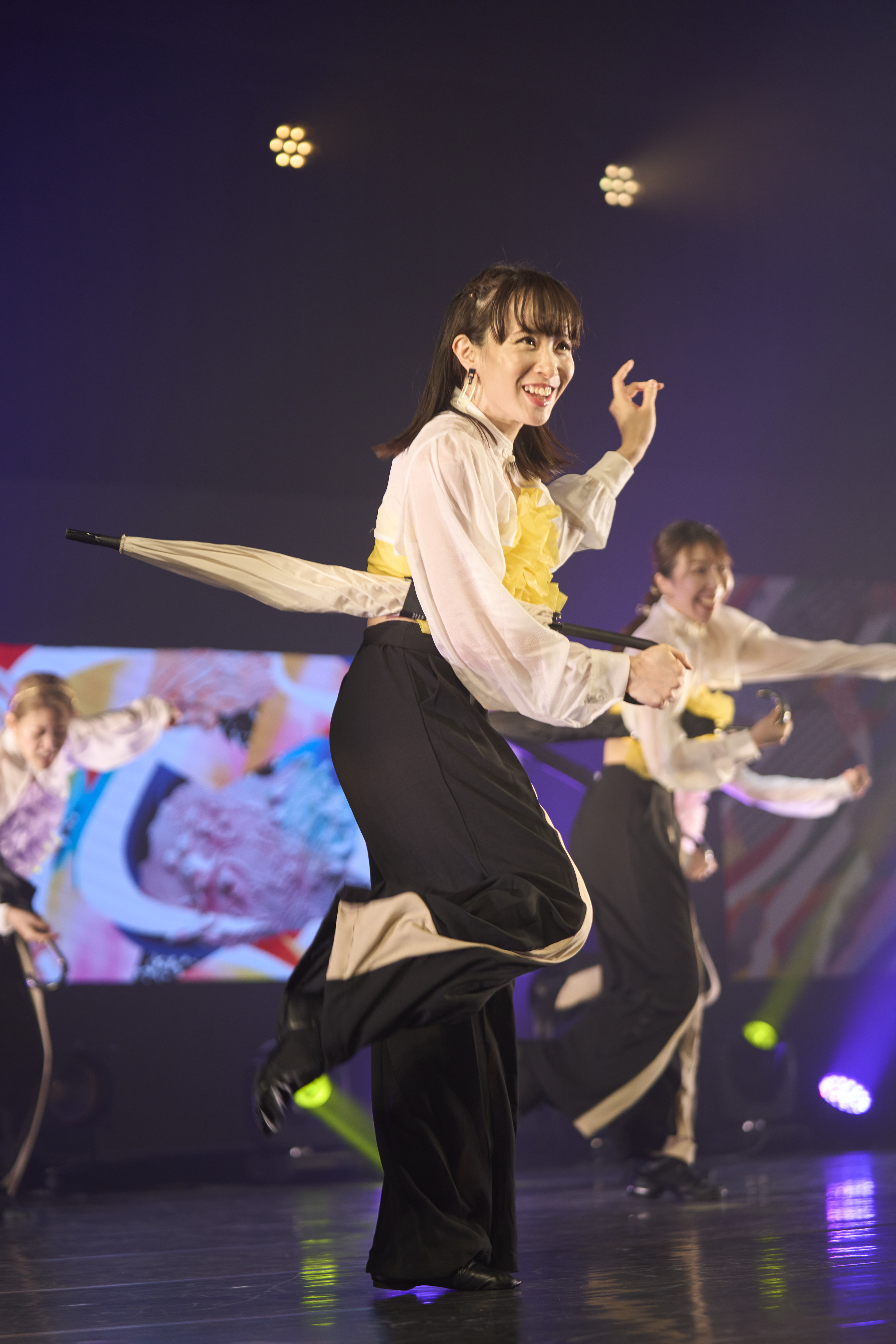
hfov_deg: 16.1
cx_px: 448
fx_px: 3173
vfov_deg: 23.9
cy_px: 672
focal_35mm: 85
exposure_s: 1/400
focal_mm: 85
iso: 500
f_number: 2.8
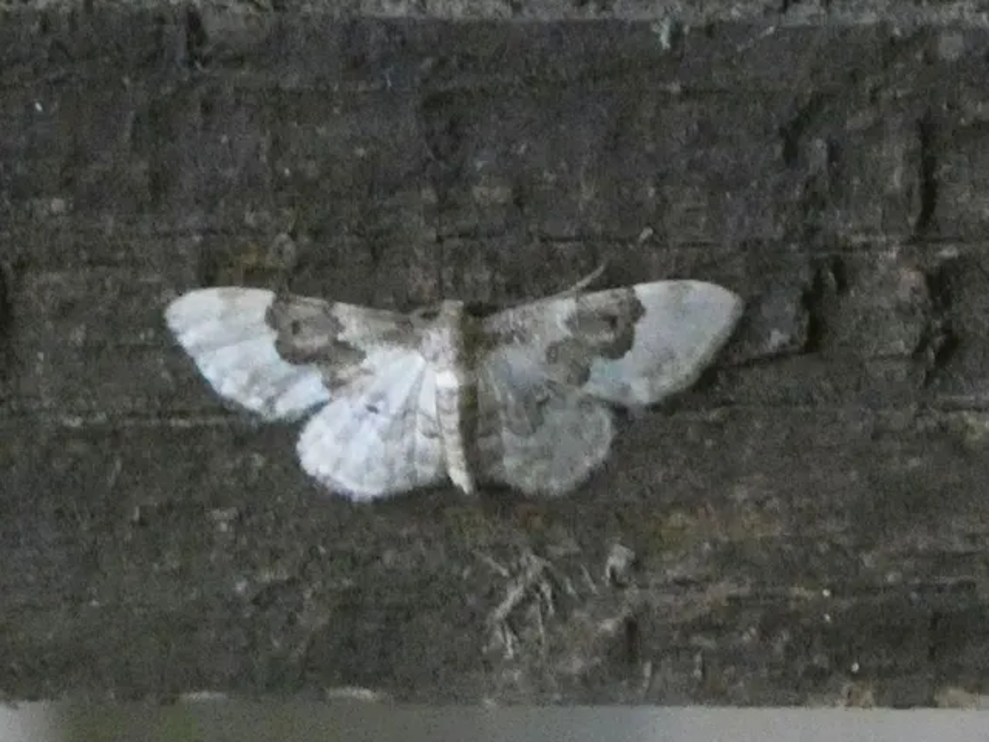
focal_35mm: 130
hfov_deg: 15.2
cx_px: 494
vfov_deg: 11.4
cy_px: 371
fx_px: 3714
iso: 1600
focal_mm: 23.3
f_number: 5.2
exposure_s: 1/50
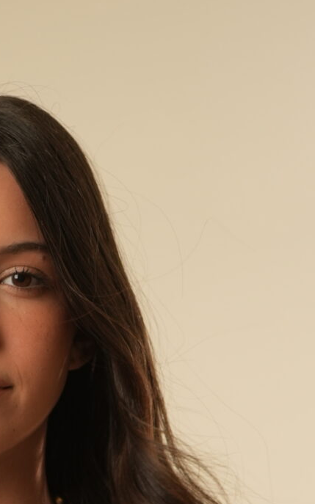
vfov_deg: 10.5
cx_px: -19
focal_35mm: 190
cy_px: 836
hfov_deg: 6.9
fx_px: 2611
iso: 500
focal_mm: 50
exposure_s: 1/125
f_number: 3.5
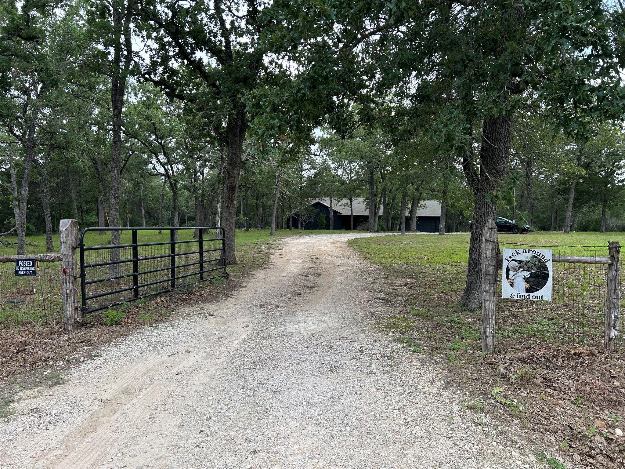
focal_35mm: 26
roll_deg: -0.5
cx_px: 312
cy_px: 234
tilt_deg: -2.2
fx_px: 469
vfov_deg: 53.1
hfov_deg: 67.3
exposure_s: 1/853
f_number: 1.5
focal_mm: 5.7
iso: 50
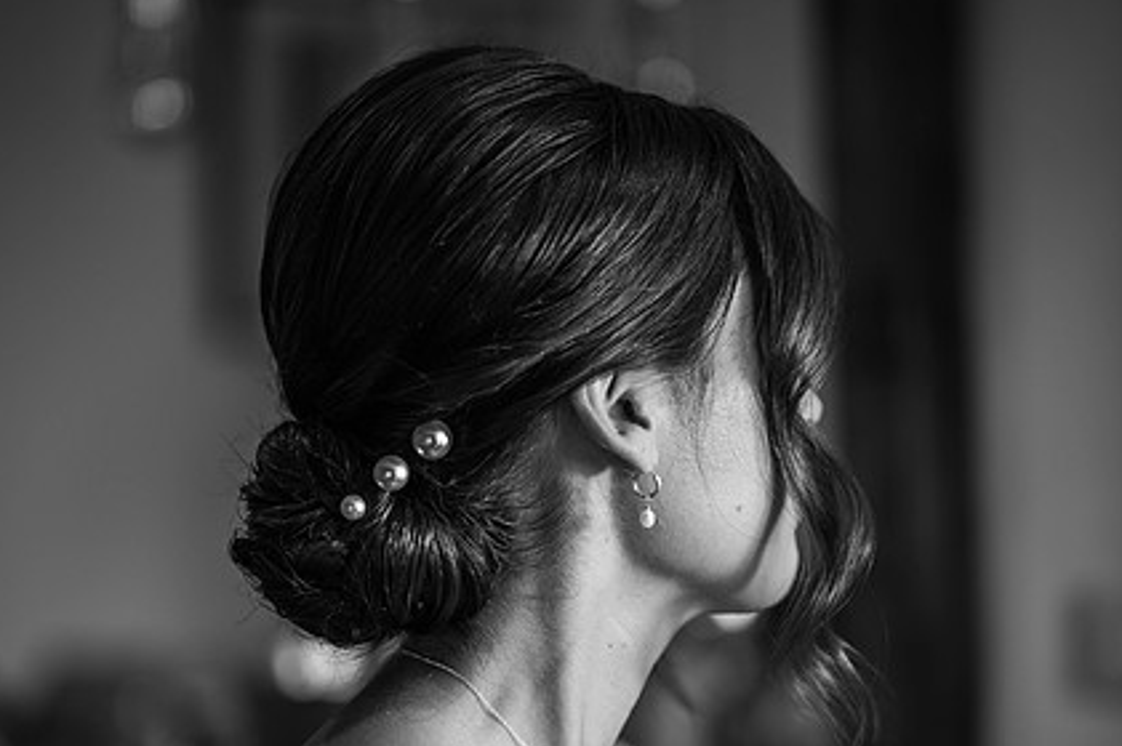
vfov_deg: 11.7
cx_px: 541
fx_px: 3644
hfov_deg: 17.5
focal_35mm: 117
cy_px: 474
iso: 110
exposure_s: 1/200
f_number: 1.8
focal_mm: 85
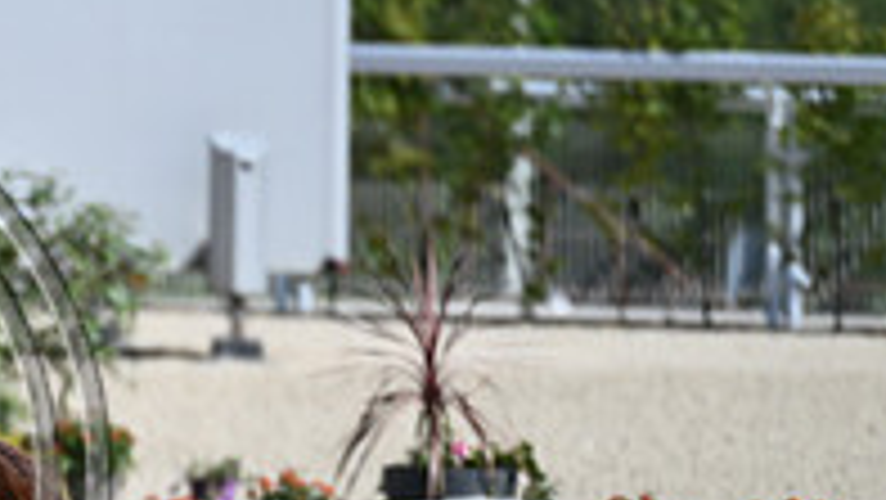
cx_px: -405
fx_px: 28932
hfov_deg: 1.8
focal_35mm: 1231
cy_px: 426
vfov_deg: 1.0
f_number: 4.5
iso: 250
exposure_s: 1/1600
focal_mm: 400
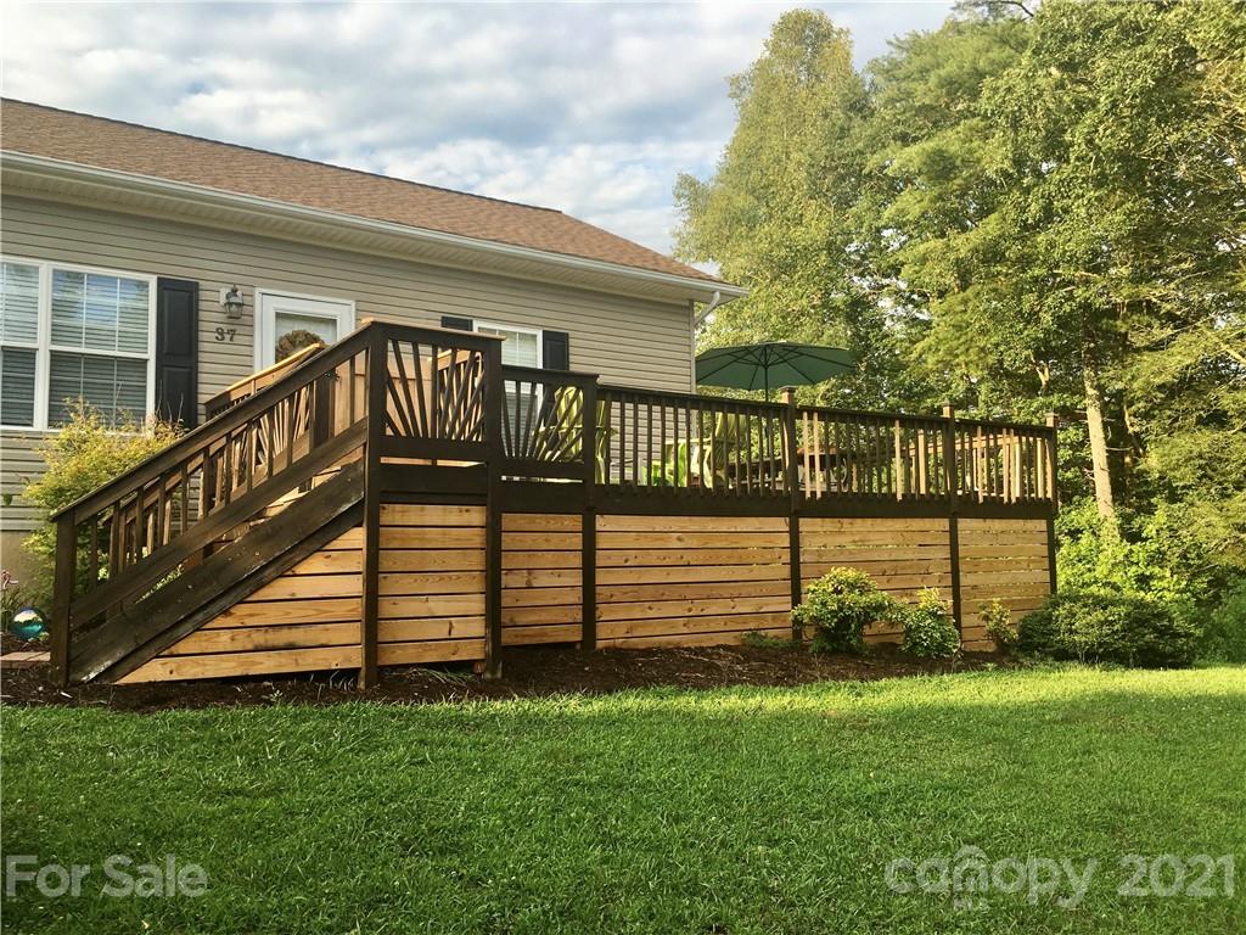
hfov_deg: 61.7
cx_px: 623
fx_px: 1044
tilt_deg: +3.8
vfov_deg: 48.2
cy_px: 468
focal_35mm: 29
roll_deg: +1.0
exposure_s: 1/384
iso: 25
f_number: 2.2
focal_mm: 4.15
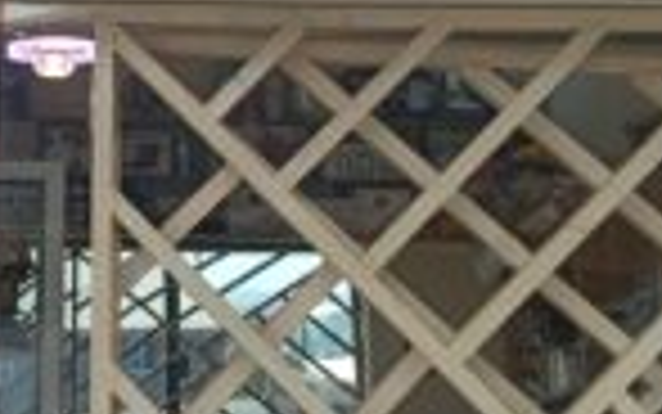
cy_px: -32
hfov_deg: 26.4
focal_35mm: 75
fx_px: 1354
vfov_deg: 16.9
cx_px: 50
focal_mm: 3.96
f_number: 1.8
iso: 59
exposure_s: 1/100
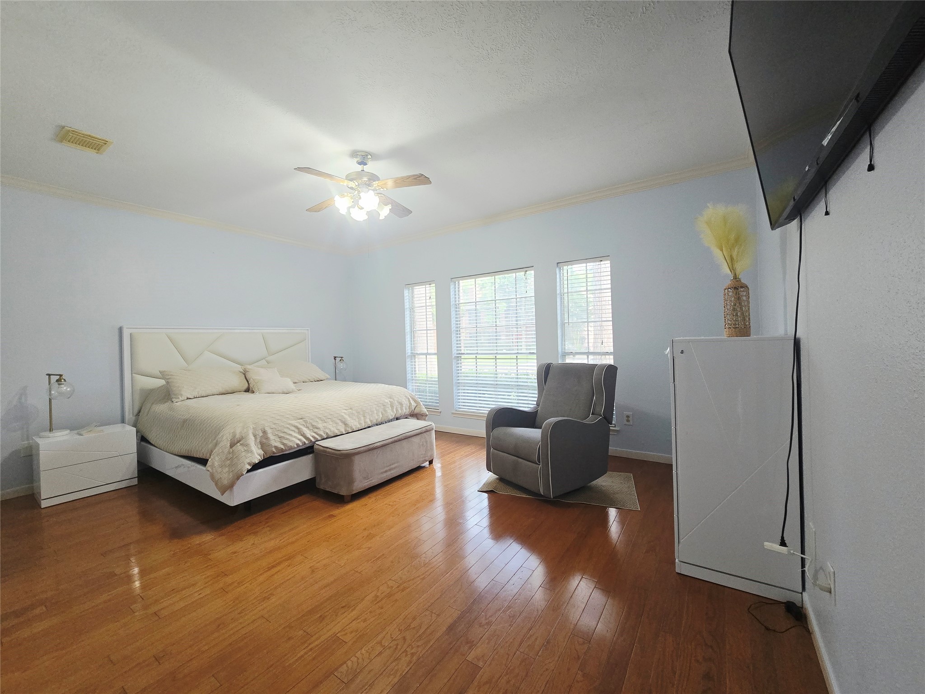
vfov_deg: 89.9
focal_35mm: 13
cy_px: 347
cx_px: 462
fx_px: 347
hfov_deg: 106.2
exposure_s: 1/60
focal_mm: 2.2
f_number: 2.2
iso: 200
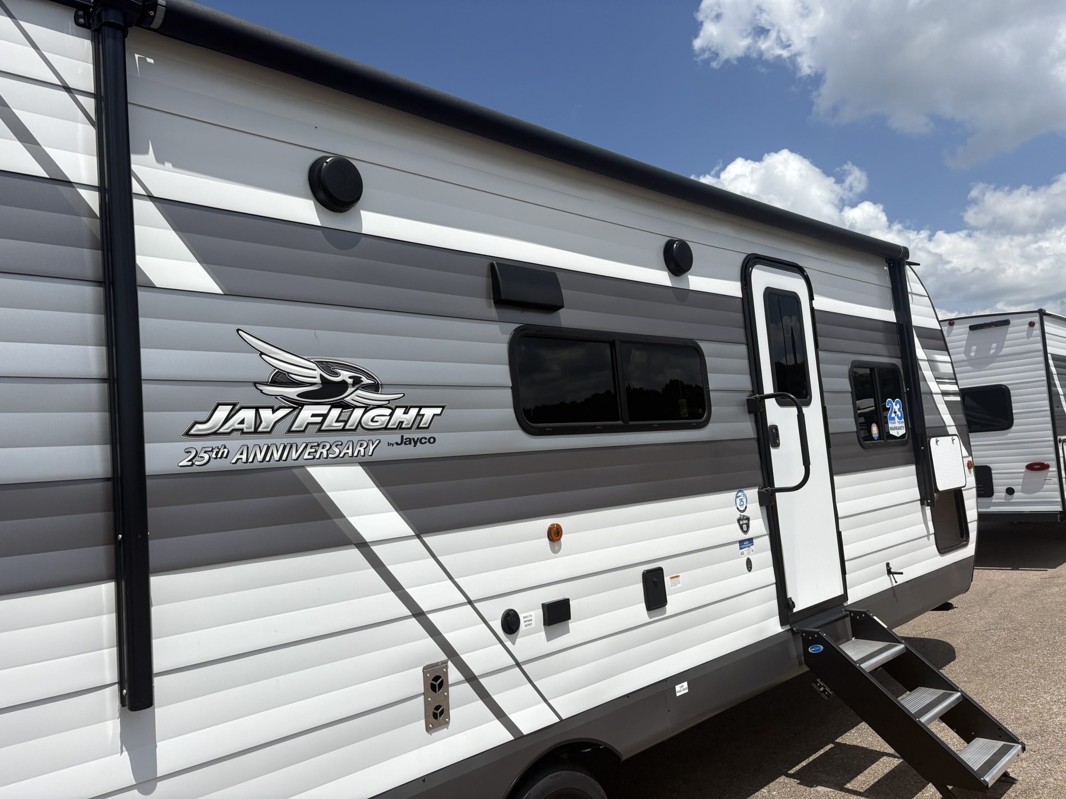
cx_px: 533
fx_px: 801
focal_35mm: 26
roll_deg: +5.5
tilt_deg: +5.8
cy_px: 400
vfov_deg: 53.1
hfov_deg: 67.3
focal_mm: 5.96
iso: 50
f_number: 1.6
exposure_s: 1/6993
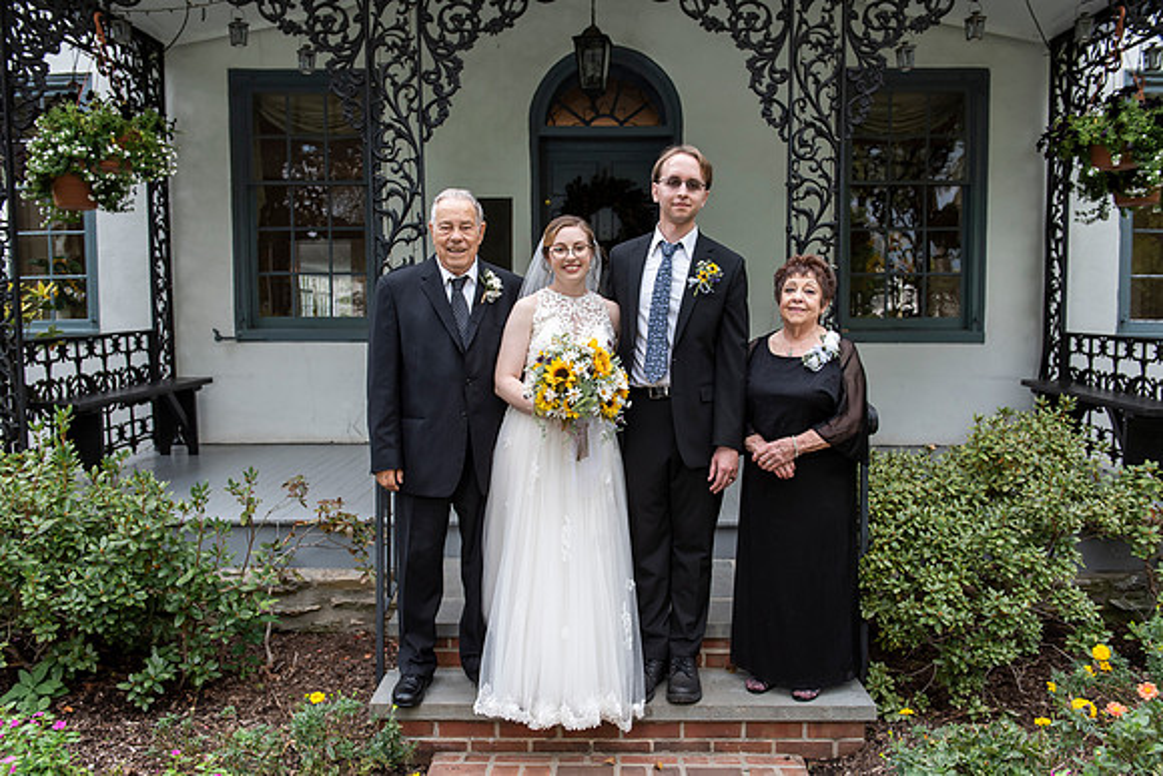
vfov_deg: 43.6
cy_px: 388
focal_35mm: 30
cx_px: 582
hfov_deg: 61.8
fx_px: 971
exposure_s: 1/200
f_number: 5
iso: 320
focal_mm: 29
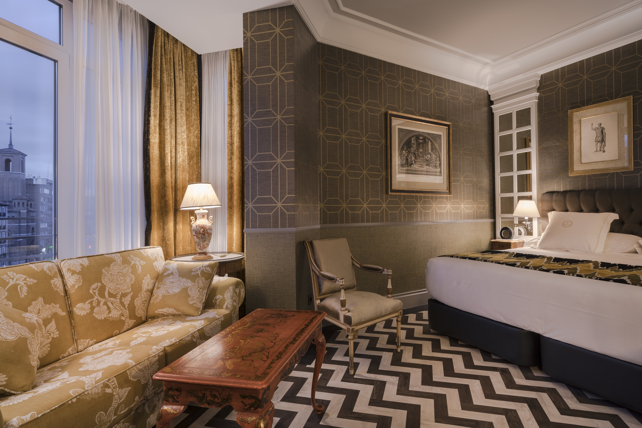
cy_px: 214
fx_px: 321
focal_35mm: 18
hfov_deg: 90.0
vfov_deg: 67.4
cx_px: 321
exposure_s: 8
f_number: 11
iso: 100
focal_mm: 18
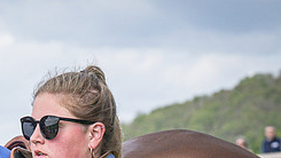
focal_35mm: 358
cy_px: 180
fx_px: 2668
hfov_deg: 6.0
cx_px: -7
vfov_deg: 3.4
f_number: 5
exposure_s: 1/1600
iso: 400
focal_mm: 70
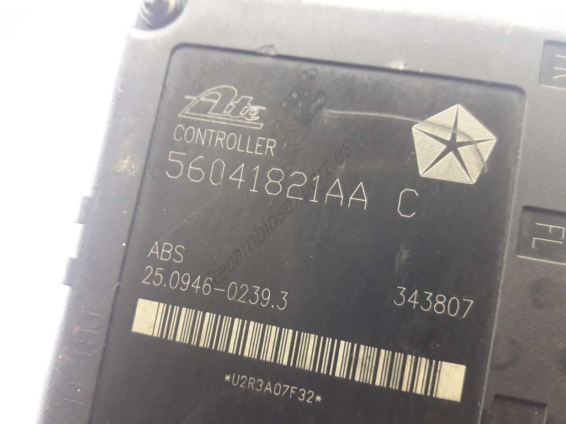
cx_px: 283
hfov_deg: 63.5
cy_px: 212
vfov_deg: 49.7
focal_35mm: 28
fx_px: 458
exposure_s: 1/17
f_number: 1.9
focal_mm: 3.7
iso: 320
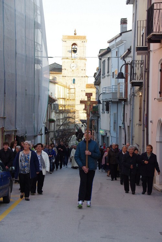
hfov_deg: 15.2
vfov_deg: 22.6
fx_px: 607
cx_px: 81
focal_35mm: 90
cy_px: 121
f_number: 7.1
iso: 1250
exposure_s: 1/200
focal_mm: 60
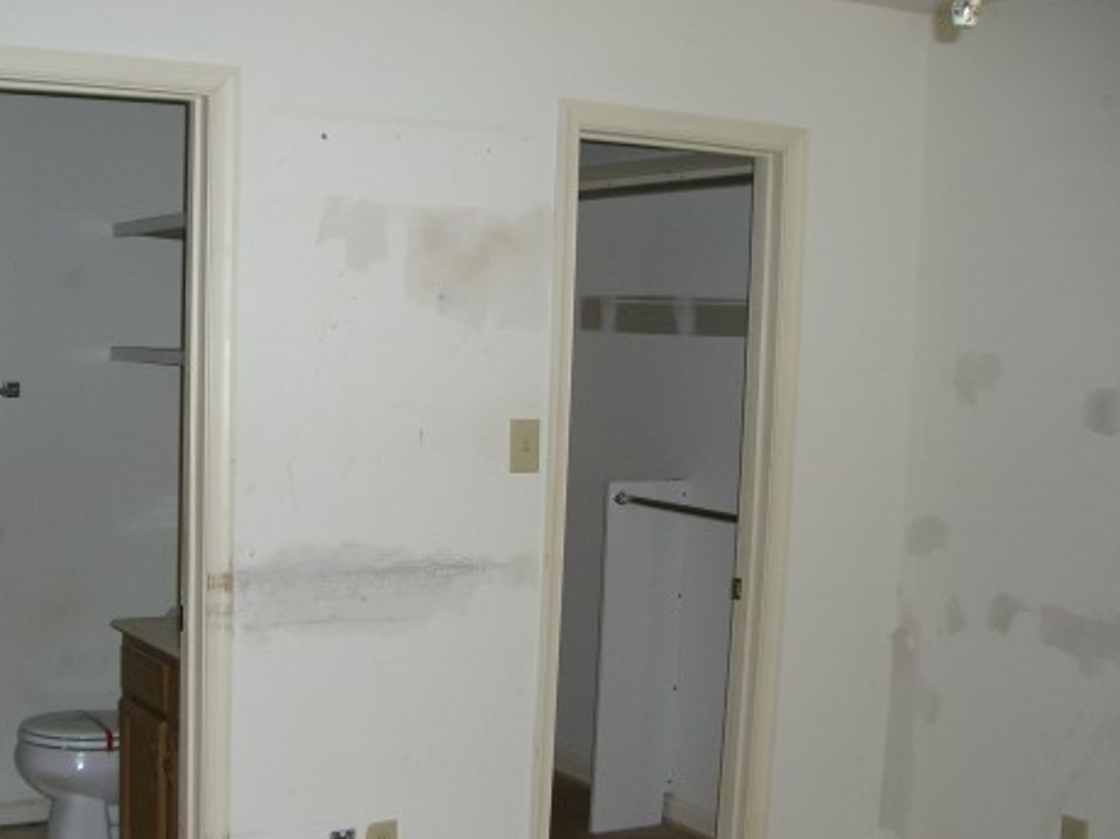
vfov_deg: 27.4
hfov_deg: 35.8
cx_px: 373
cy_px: 534
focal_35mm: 53
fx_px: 1714
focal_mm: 6.2
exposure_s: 1/60
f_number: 2.7
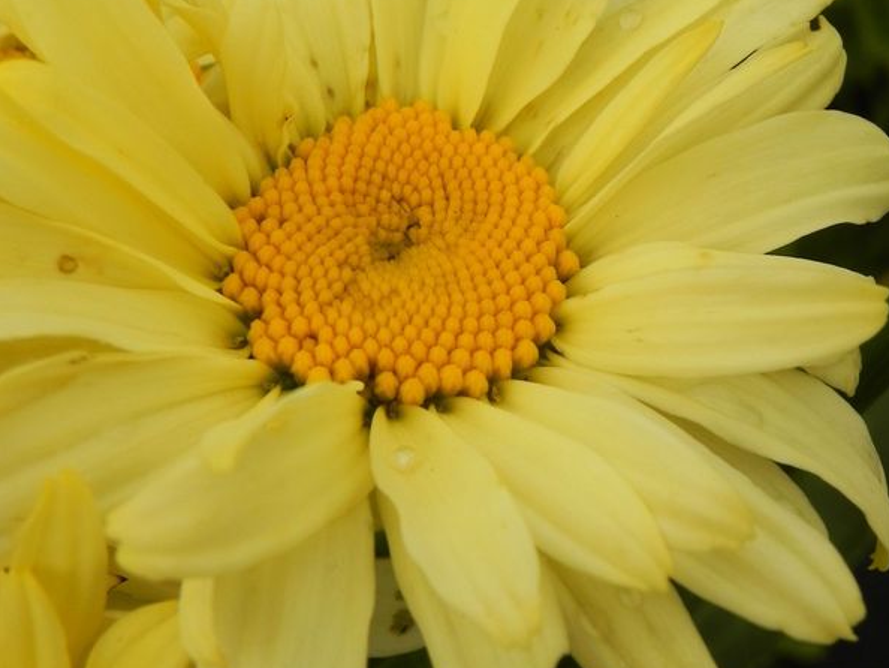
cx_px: 446
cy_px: 253
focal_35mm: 70
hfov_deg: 27.8
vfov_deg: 21.0
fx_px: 1798
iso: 160
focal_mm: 9.2
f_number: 4.5
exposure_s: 1/2000
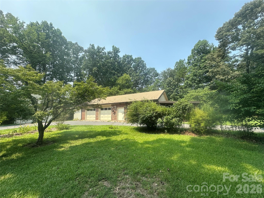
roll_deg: +1.3
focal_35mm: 14
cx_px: 132
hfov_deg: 102.1
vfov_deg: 85.7
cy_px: 99
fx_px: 107
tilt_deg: +7.7
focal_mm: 2.22
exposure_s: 1/903
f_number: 2.2
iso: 40
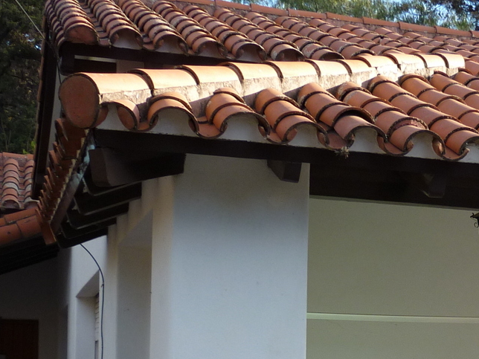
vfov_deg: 17.6
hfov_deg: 22.9
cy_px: 346
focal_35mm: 82
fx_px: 1135
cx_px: 478
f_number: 2.8
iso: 80
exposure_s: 1/200
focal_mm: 5.5
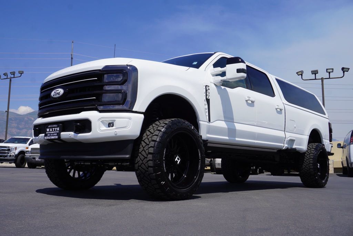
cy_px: 118
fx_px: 353
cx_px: 176
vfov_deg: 36.9
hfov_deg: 53.1
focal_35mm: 36
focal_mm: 24
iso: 100
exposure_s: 1/250
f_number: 11
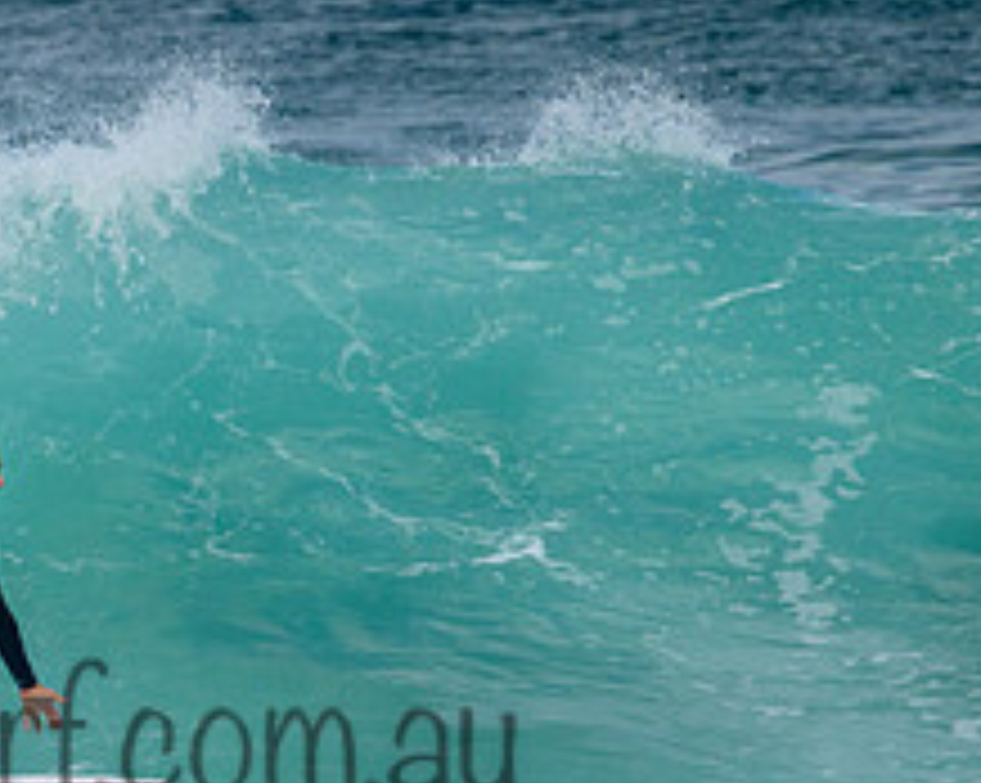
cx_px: 40
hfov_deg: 1.0
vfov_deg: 0.8
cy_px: 691
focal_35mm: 2000
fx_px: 58016
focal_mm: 800
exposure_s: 1/2000
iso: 800
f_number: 11
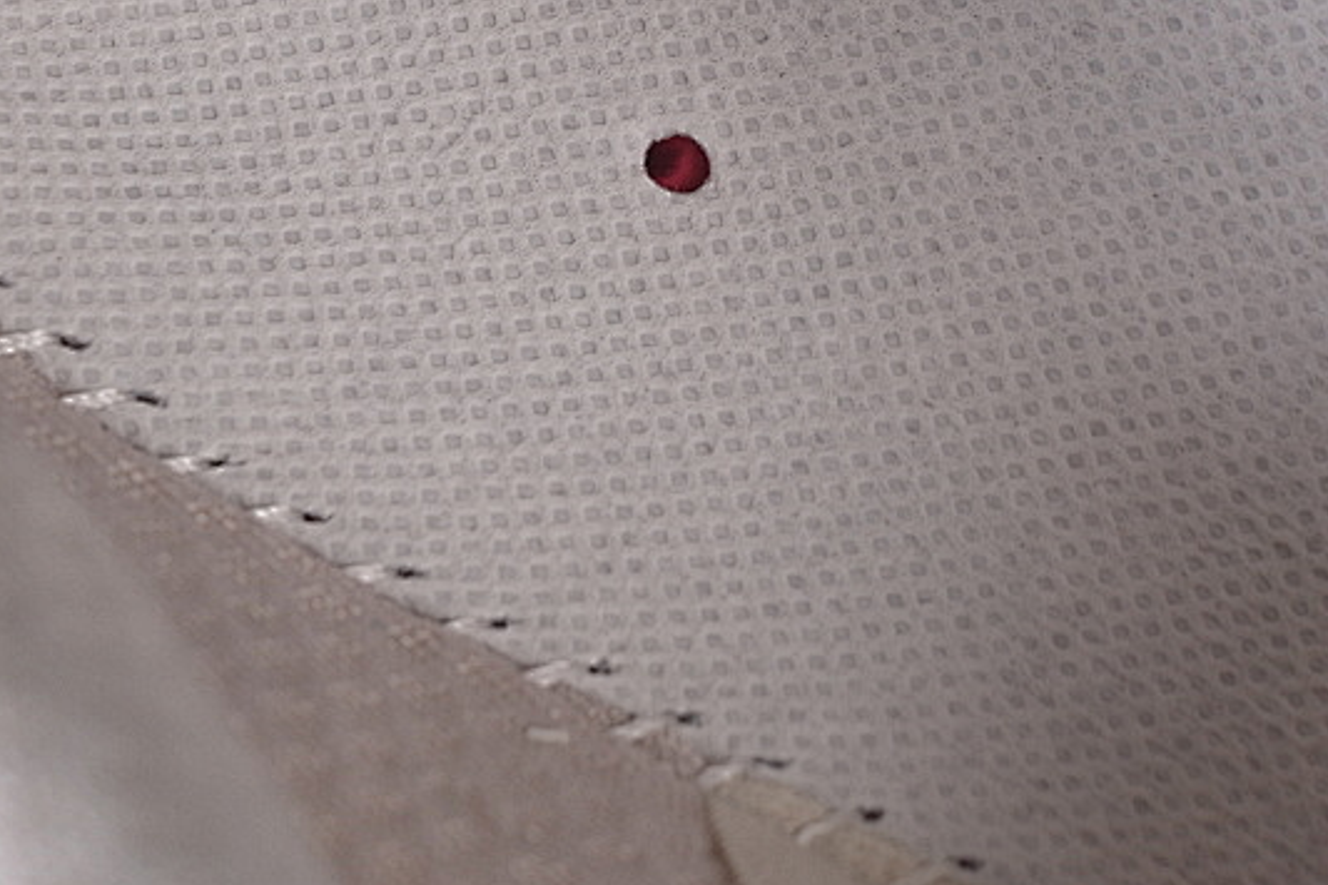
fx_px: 5605
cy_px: 57
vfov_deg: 9.0
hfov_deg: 13.5
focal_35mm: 152
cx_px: 720
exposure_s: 1/80
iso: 160
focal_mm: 50
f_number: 7.1
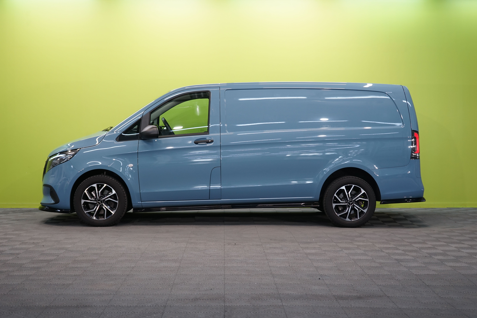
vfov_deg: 24.2
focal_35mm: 56
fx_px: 742
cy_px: 159
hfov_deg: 35.6
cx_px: 238
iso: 500
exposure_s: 1/30
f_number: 5.6
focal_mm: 56
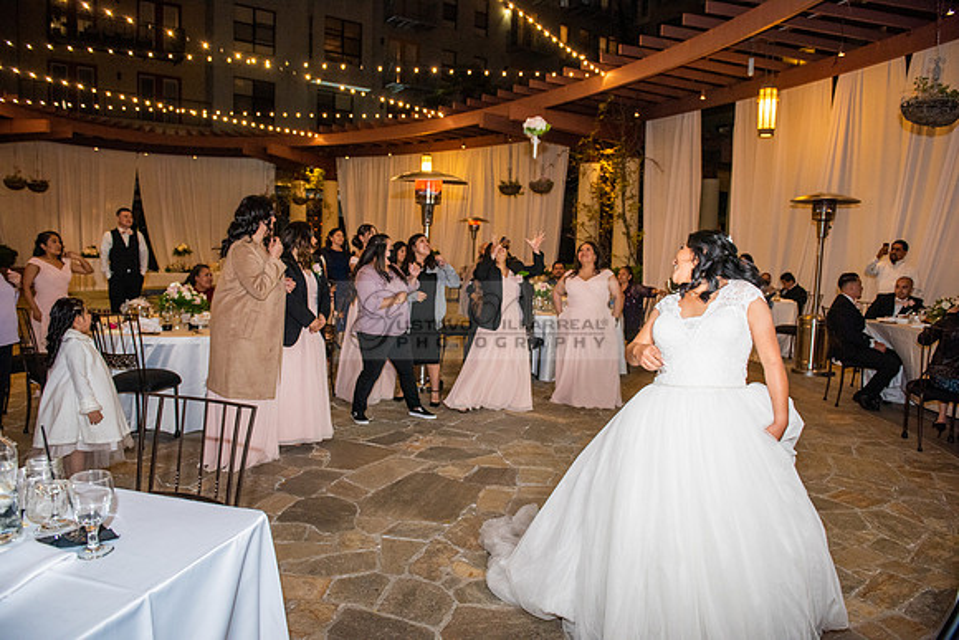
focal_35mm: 24
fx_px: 639
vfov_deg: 53.2
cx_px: 480
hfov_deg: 73.7
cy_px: 320
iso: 1600
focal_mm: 24
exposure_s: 1/160
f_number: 4
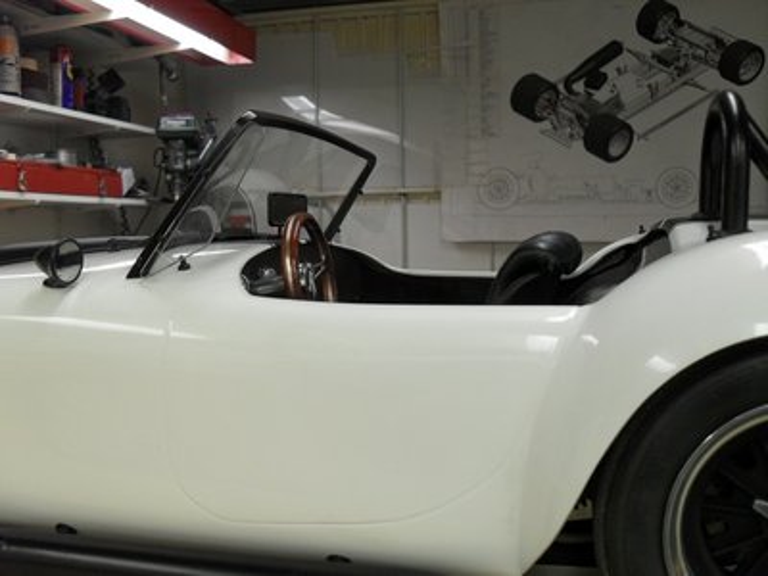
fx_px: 777
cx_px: 384
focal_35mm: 35
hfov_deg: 52.6
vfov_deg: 40.7
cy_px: 288
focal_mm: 6.2
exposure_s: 1/30
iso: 120
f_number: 2.8
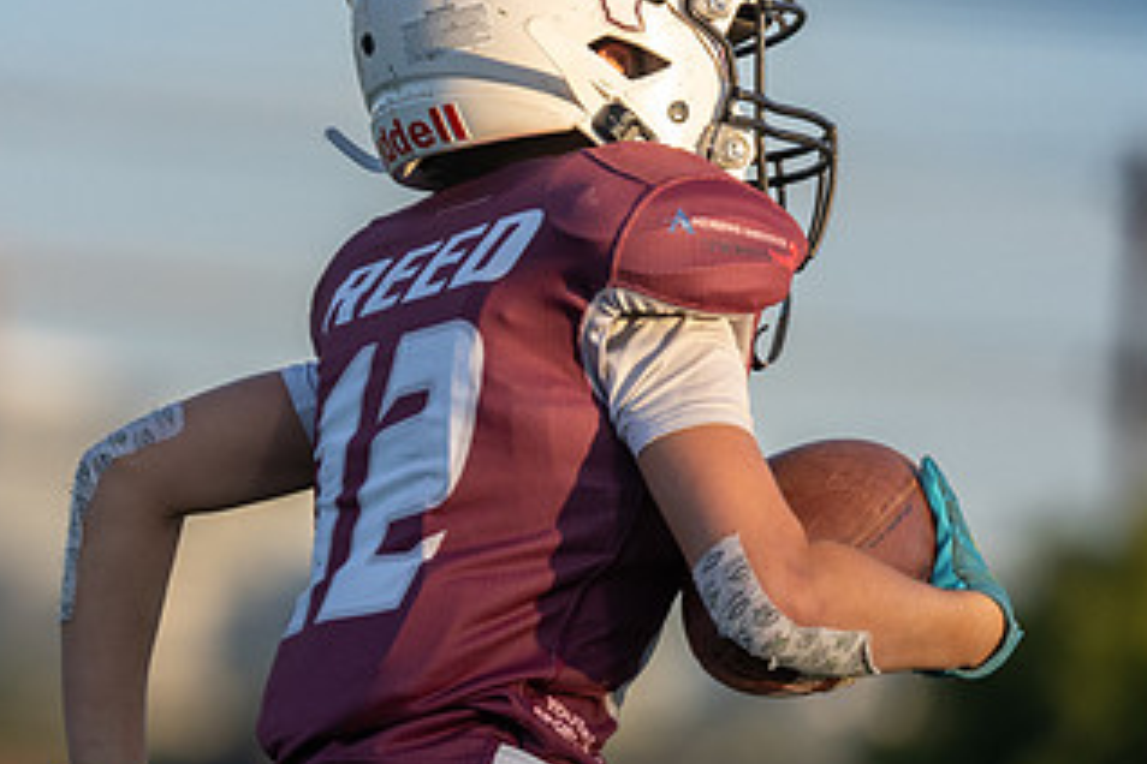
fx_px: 18319
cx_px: 169
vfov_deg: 2.4
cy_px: 631
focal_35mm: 575
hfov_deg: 3.6
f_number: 2.8
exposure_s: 1/2000
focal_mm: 195
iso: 250
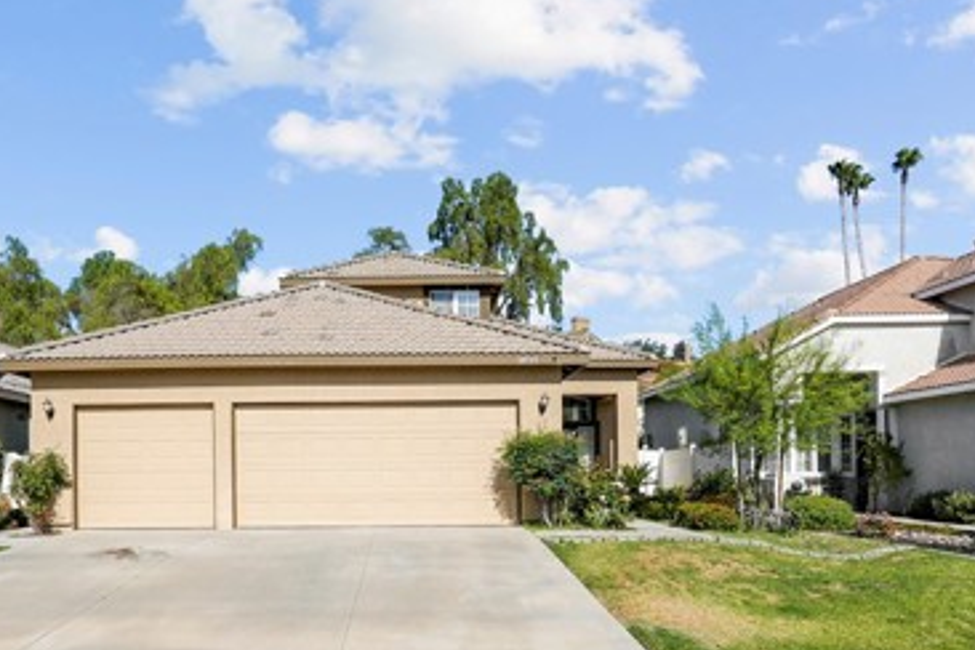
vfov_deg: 45.1
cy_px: 476
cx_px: 394
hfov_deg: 64.9
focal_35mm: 28
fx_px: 758
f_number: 14
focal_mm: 16
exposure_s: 1/125
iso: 100
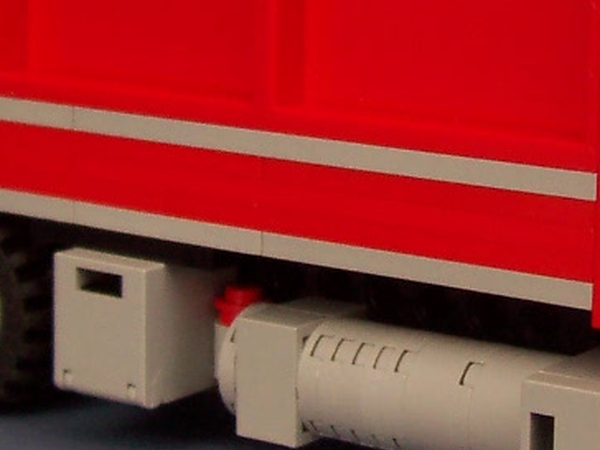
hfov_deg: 16.0
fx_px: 2115
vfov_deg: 12.1
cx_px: 503
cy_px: 94
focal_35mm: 122
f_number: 2.8
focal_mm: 5.6
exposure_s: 1/180
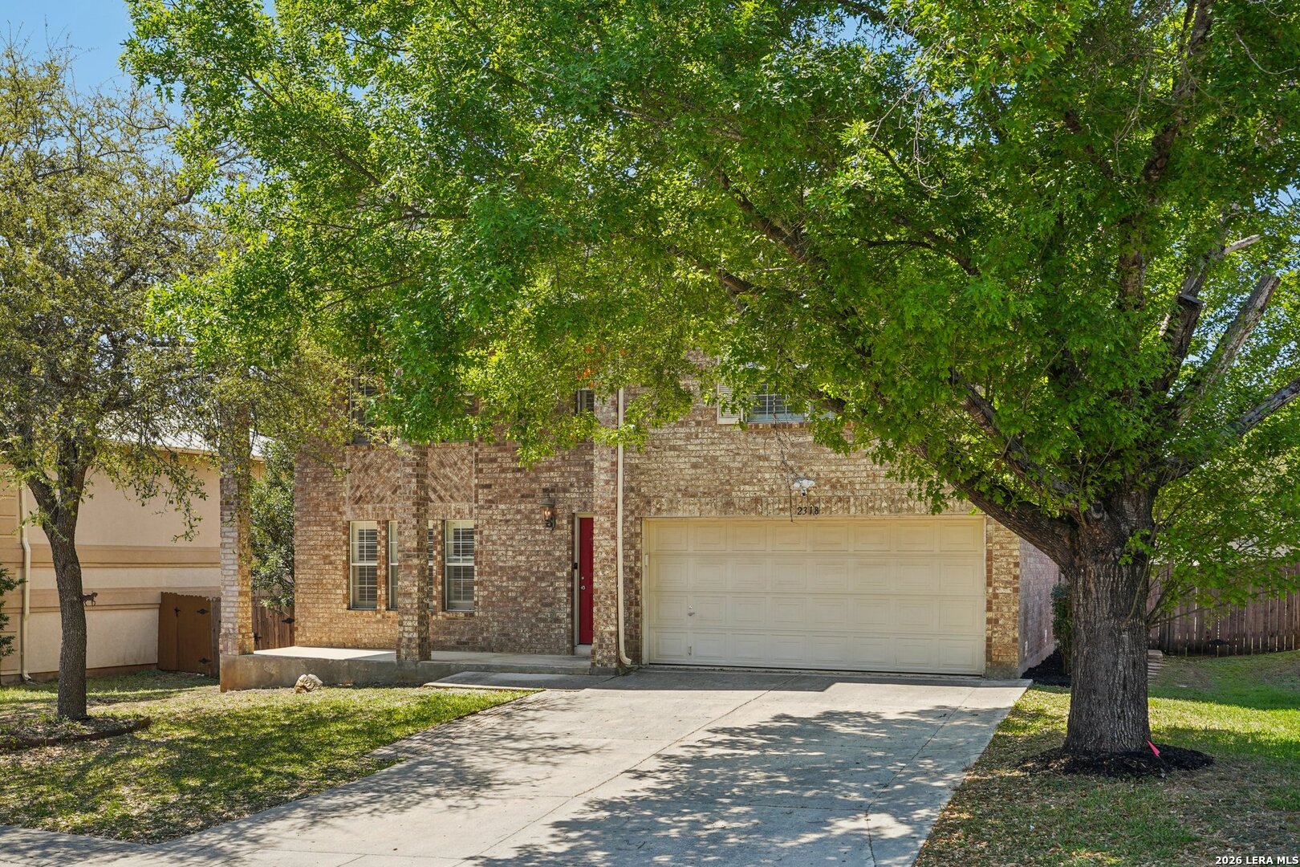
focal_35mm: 35
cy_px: 434
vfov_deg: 37.9
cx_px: 650
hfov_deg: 54.4
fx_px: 1264
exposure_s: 1/80
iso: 100
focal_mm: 35
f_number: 8
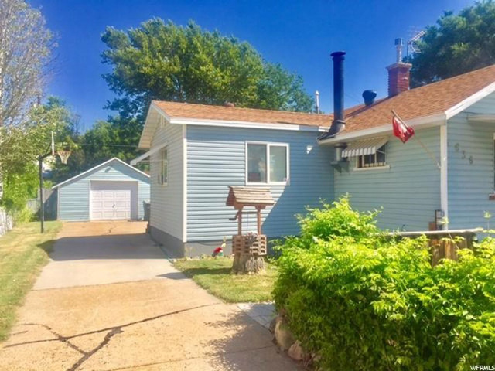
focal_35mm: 29
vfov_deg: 48.2
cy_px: 186
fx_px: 415
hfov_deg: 61.7
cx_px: 248
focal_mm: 4.15
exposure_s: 1/1799
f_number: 2.2
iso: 32
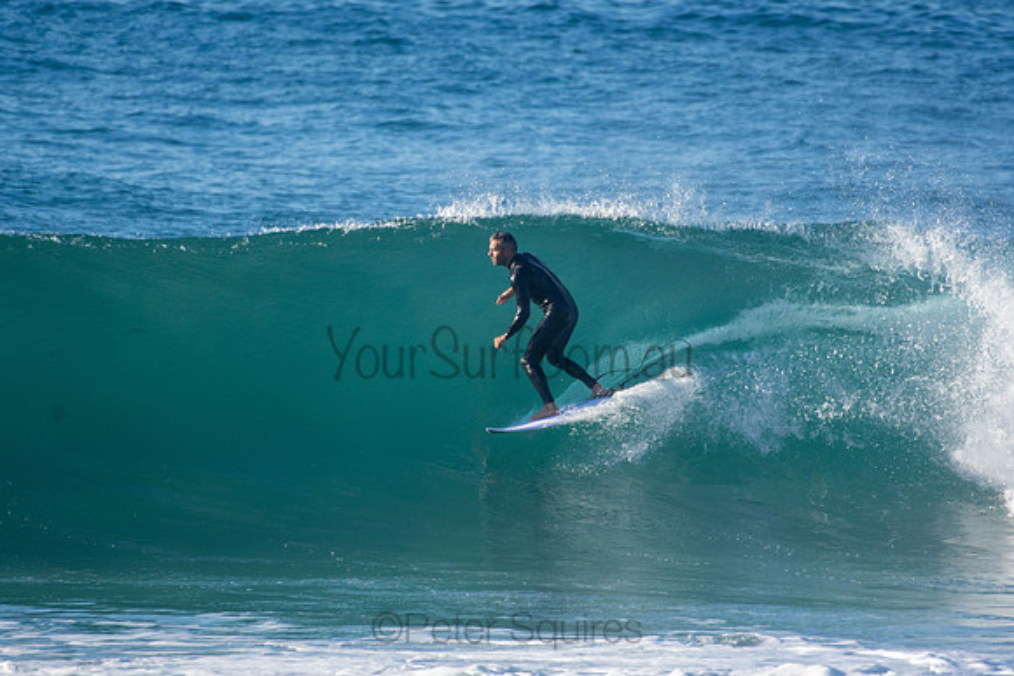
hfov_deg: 2.7
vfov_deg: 1.8
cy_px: 338
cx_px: 507
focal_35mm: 750
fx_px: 21129
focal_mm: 500
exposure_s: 1/2000
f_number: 5.6
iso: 560
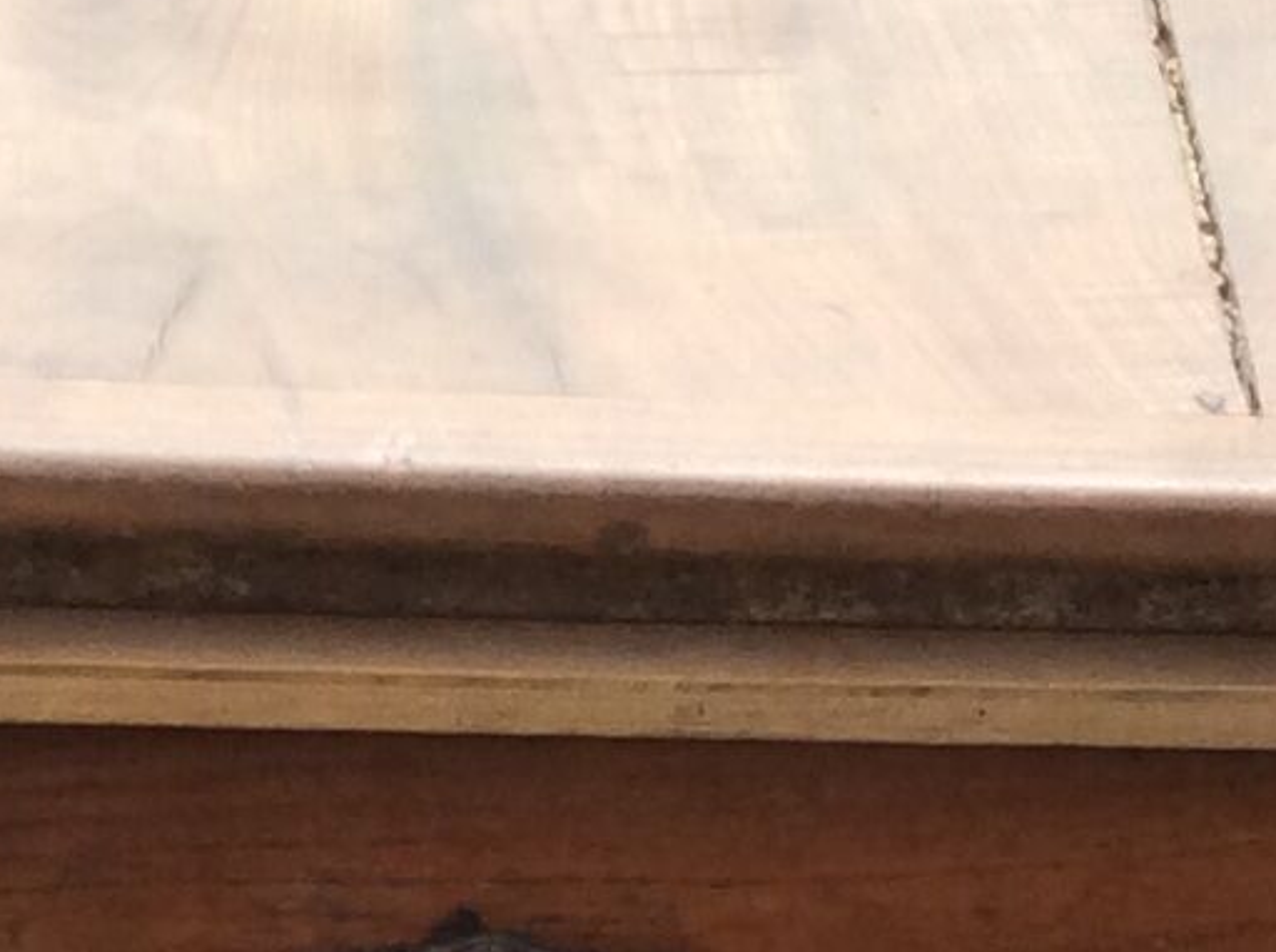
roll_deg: +1.2
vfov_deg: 9.1
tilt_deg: -29.4
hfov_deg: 12.2
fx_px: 5960
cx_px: 571
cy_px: 897
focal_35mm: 162
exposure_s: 1/461
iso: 32
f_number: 2.4
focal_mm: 3.3
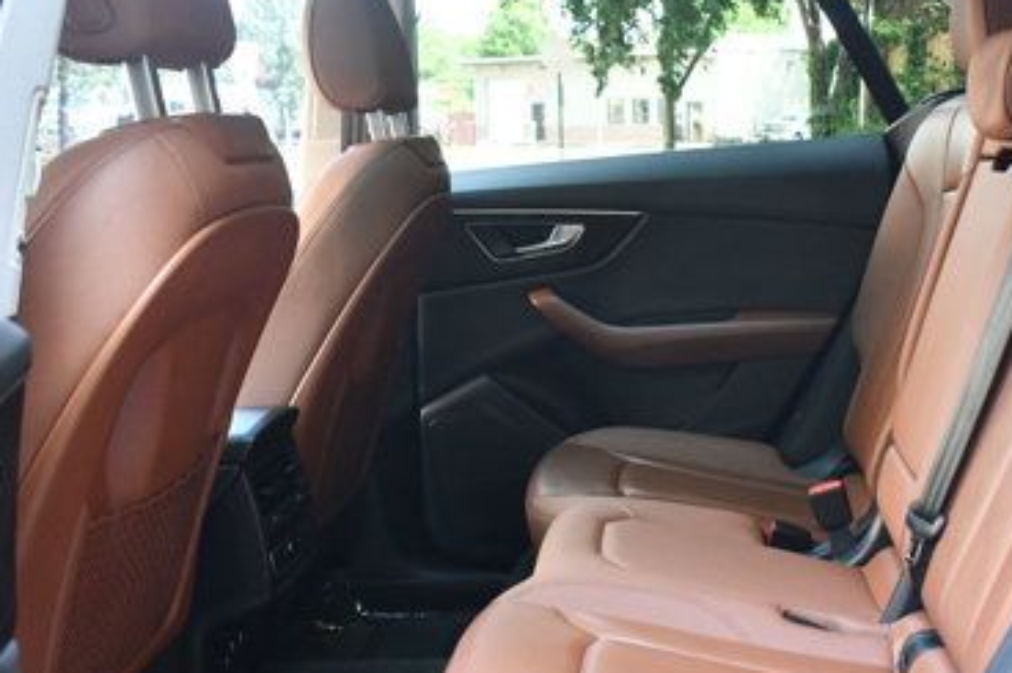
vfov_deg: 28.6
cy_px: 378
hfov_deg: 41.9
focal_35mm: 47
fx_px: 1321
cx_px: 564
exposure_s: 1/125
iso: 1600
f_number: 3.5
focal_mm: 18
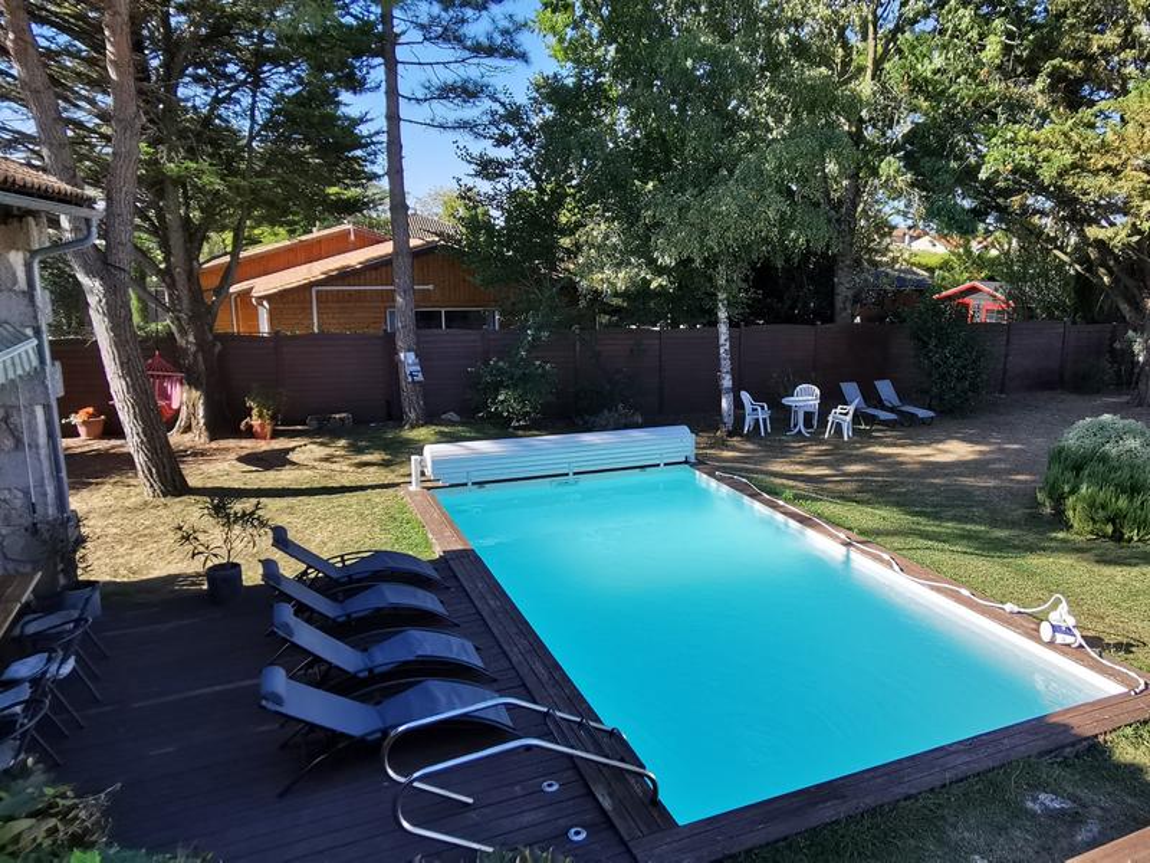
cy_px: 432
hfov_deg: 94.5
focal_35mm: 16
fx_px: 532
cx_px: 575
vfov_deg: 78.1
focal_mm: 2.35
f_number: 2.2
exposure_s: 1/503
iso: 50
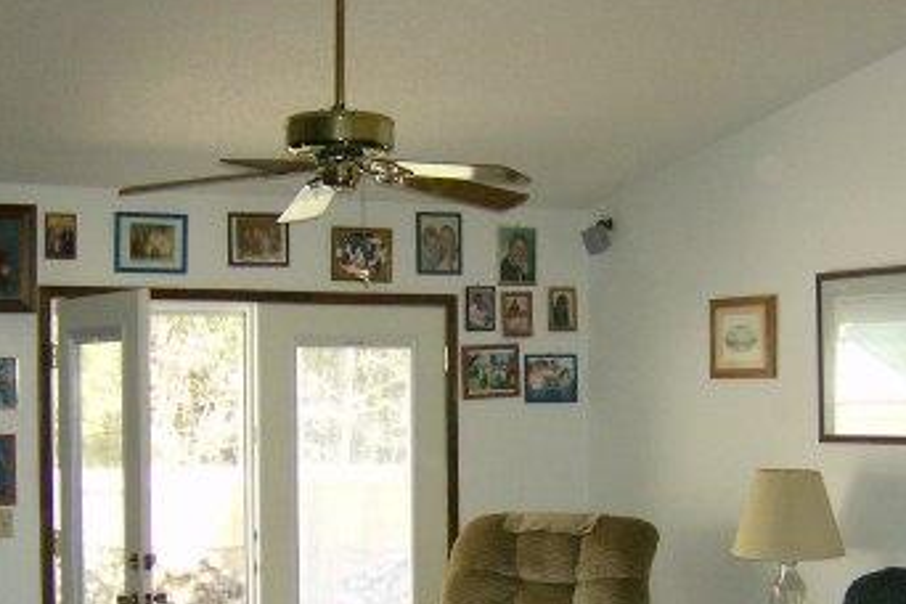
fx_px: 1762
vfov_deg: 19.3
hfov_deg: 28.8
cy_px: 482
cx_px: 527
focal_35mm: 70
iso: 200
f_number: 2.8
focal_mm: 6
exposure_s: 1/61.6
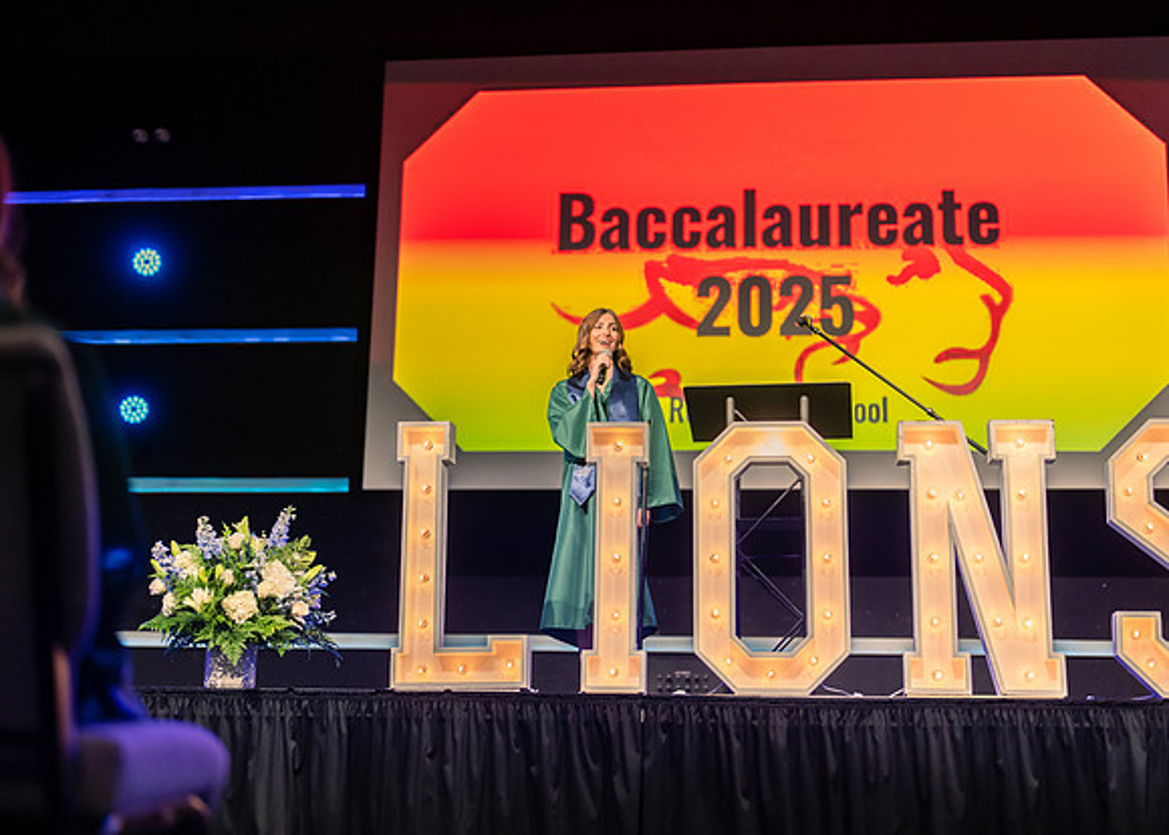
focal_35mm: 53
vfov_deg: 26.8
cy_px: 418
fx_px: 1754
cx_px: 584
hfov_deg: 36.9
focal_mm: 50
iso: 1000
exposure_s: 1/800
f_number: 1.2
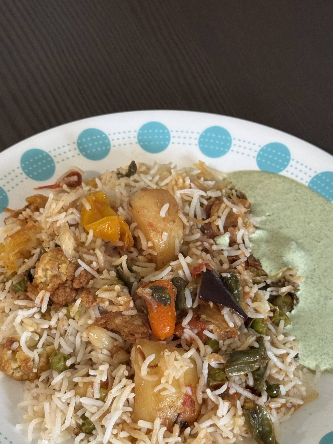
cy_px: 273
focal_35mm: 65
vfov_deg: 29.7
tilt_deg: -49.8
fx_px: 834
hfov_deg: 22.6
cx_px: 172
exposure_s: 1/33
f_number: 1.78
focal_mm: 6.76
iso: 400
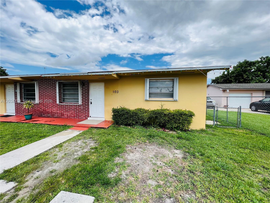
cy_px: 102
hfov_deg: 106.2
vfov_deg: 89.9
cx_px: 135
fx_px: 101
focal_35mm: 13
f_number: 1.8
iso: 32
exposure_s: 1/1024
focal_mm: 1.57
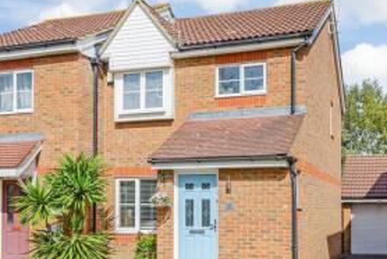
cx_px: 215
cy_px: 161
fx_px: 441
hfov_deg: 47.3
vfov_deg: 32.6
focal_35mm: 41
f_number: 8
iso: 100
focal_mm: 24
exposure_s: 1/400
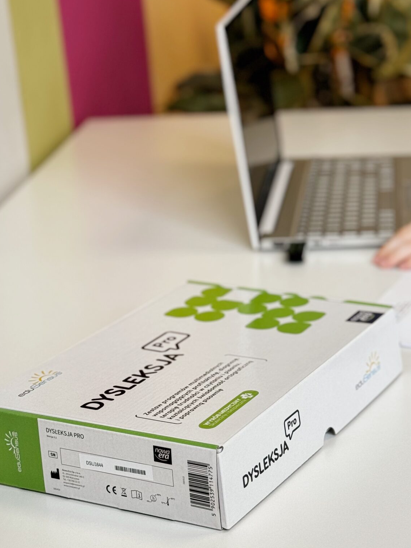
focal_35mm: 81
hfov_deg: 18.0
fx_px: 1282
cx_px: 338
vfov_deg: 24.0
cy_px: 163
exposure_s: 1/370
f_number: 1.78
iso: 64
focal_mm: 6.76
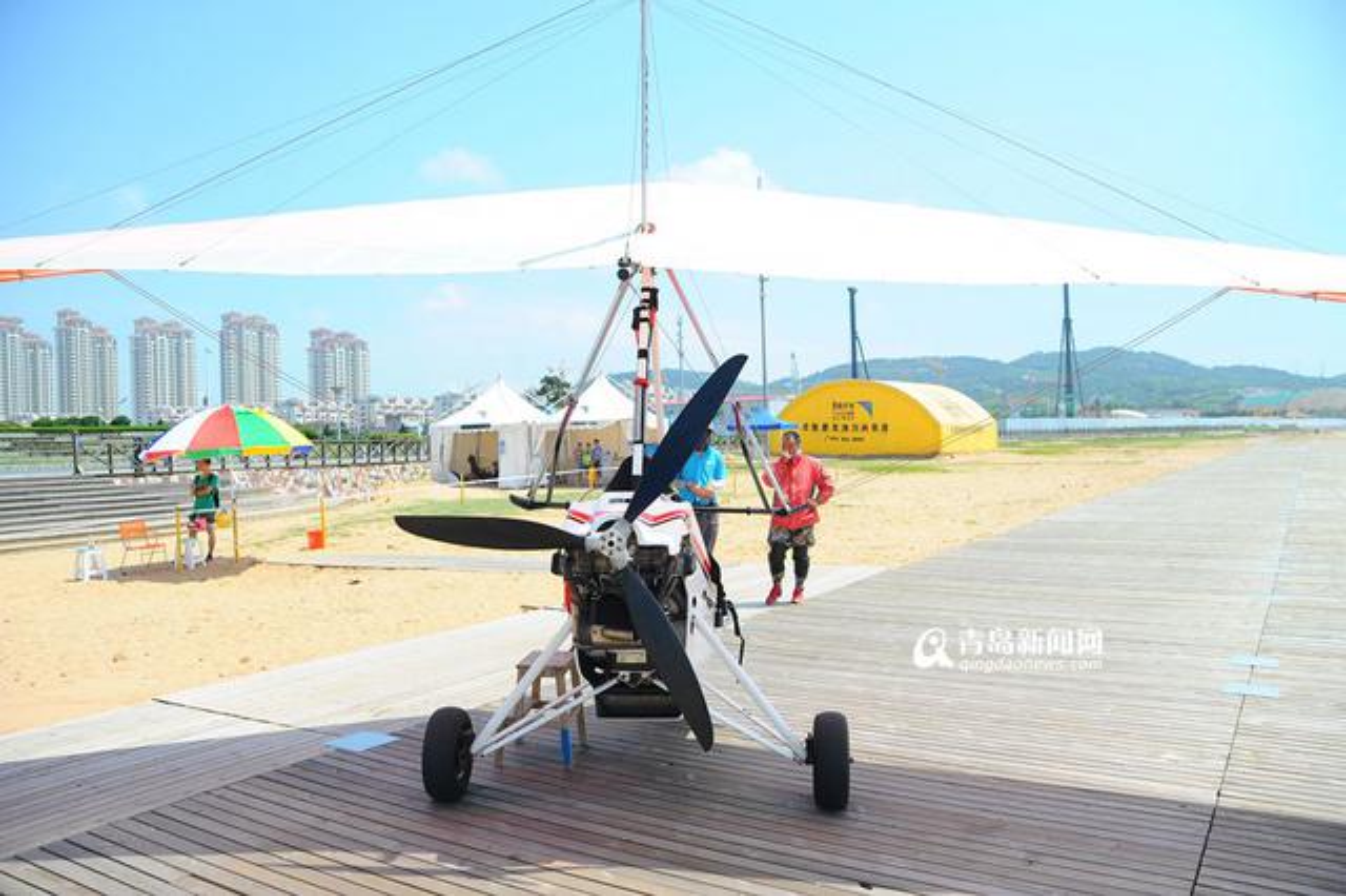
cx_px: 673
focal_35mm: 28
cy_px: 448
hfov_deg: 65.5
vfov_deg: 46.4
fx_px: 1046
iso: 200
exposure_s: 1/1000
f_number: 4.5
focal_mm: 28
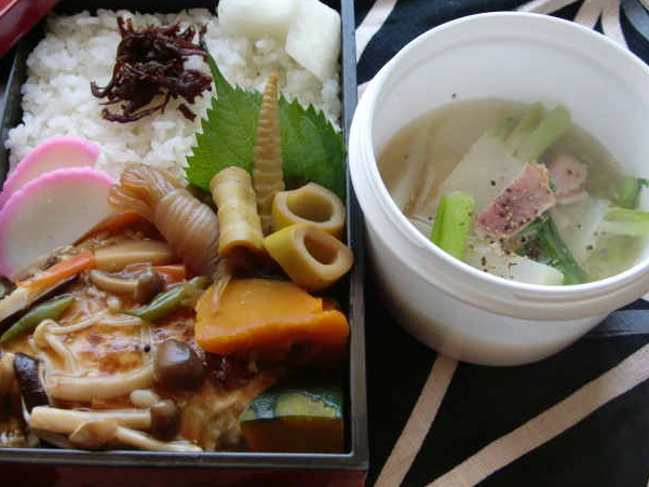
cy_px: 231
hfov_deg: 38.9
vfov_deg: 29.7
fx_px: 919
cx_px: 306
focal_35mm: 49
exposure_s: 1/125
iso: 400
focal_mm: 8.2
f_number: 3.3
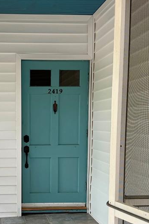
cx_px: 26
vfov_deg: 34.6
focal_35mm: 57
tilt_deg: -5.6
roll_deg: +0.1
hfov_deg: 23.3
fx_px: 354
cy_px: 157
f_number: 1.78
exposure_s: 1/222
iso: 80
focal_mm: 6.76
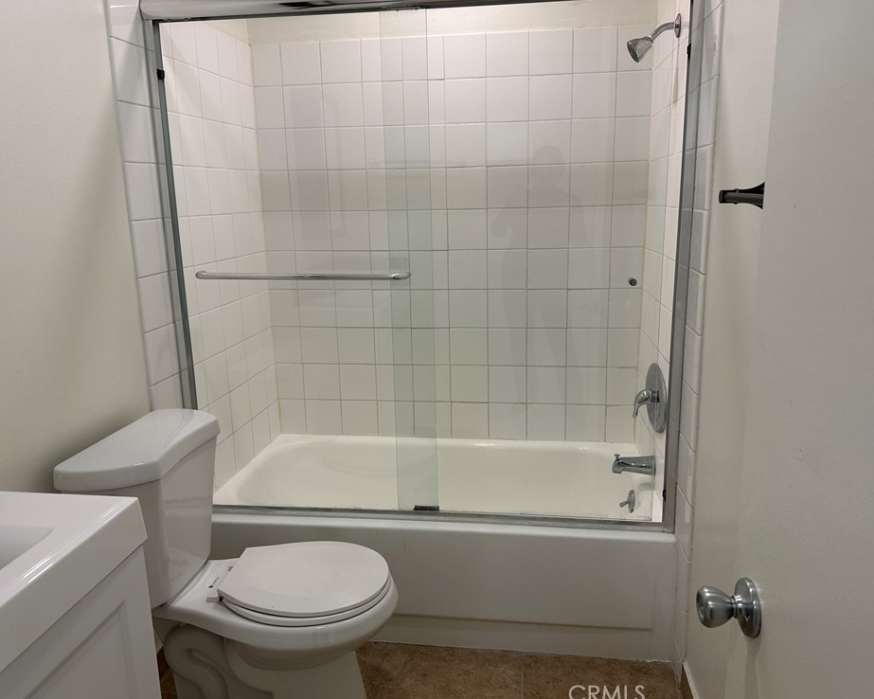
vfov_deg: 54.9
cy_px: 344
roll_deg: +1.0
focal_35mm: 26
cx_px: 448
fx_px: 672
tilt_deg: -11.8
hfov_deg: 66.0
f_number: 1.78
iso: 64
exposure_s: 1/120
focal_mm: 6.86
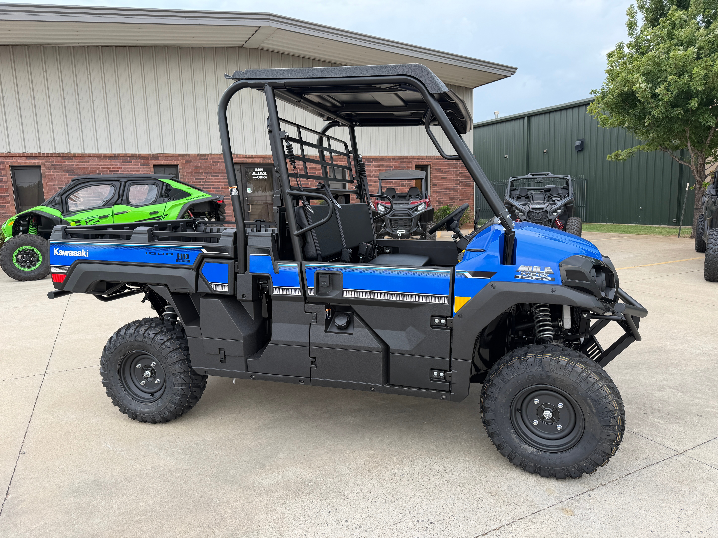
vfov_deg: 56.8
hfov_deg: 71.6
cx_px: 359
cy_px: 269
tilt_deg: -8.8
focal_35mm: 24
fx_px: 498
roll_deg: +3.5
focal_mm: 6.76
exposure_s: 1/494
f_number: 1.78
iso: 80
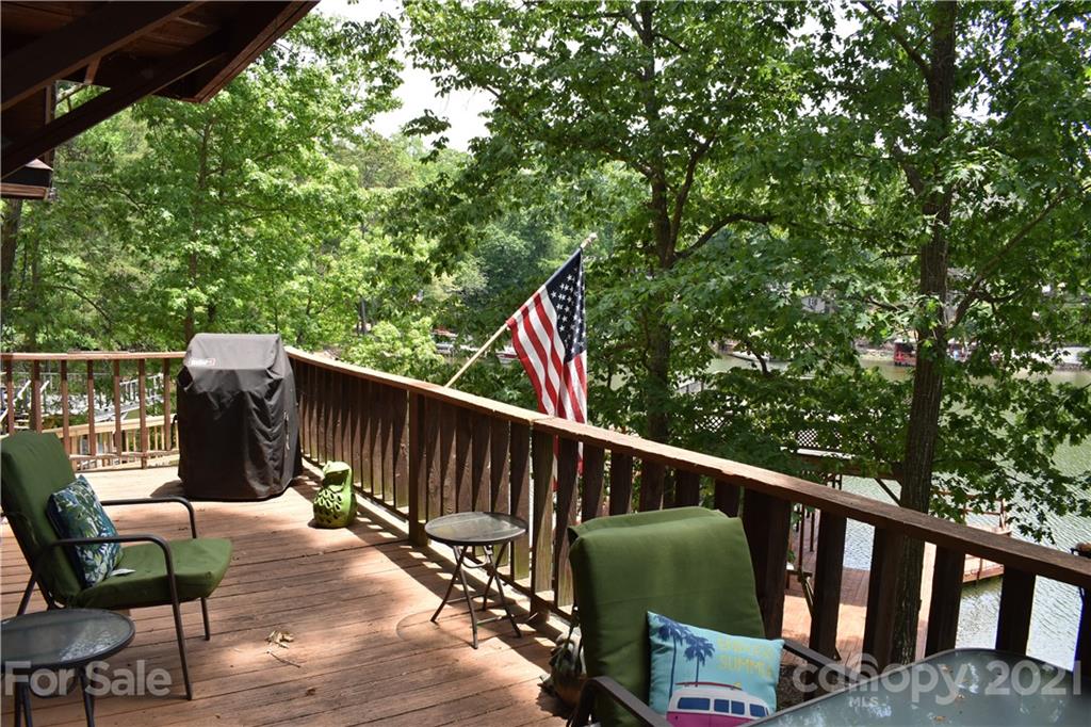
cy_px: 364
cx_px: 546
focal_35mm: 27
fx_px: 818
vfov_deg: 47.9
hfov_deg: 67.4
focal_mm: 18
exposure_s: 1/250
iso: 400
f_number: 8
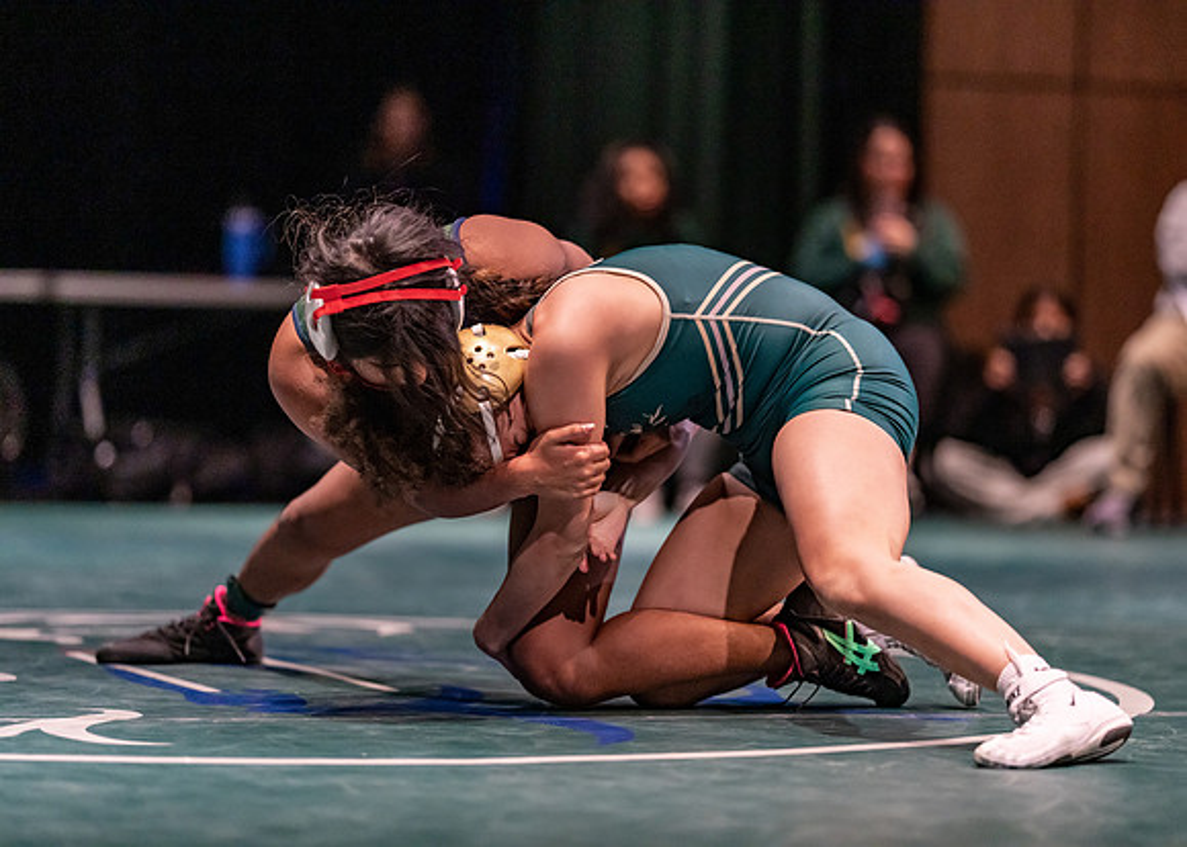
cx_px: 594
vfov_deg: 10.2
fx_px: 4768
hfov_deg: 14.2
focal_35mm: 141
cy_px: 424
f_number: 1.8
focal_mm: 135
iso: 2000
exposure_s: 1/1000
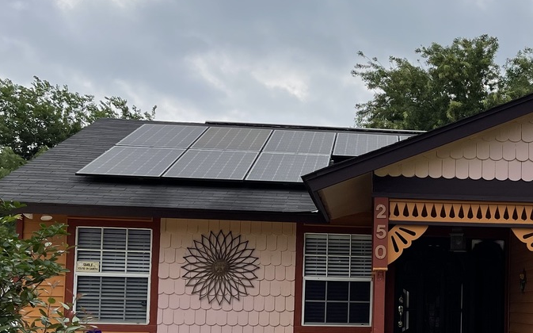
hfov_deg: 32.6
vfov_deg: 21.8
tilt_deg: +2.8
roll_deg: -1.0
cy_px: 254
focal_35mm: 59
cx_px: 492
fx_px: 857
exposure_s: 1/3448
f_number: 1.6
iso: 32
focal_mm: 5.1
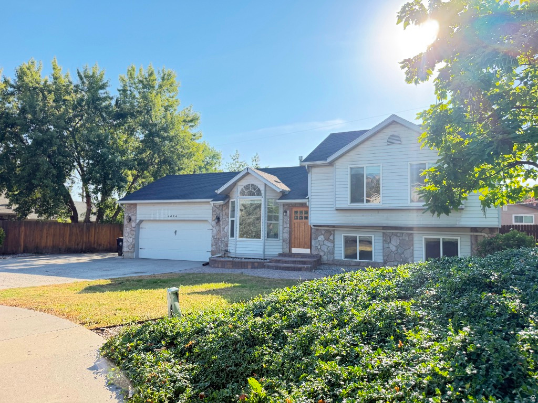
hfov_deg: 71.6
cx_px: 269
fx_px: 373
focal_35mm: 24
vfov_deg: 56.8
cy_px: 202
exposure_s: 1/750
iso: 100
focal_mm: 6.76
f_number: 1.78
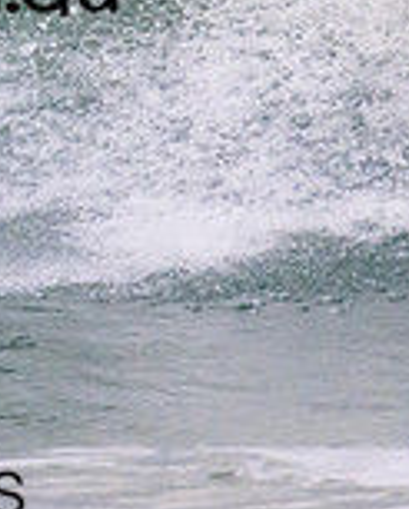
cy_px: -65
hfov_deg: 0.5
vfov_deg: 0.7
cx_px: -233
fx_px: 44760
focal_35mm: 2967
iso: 4000
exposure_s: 1/2000
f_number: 11
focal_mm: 800
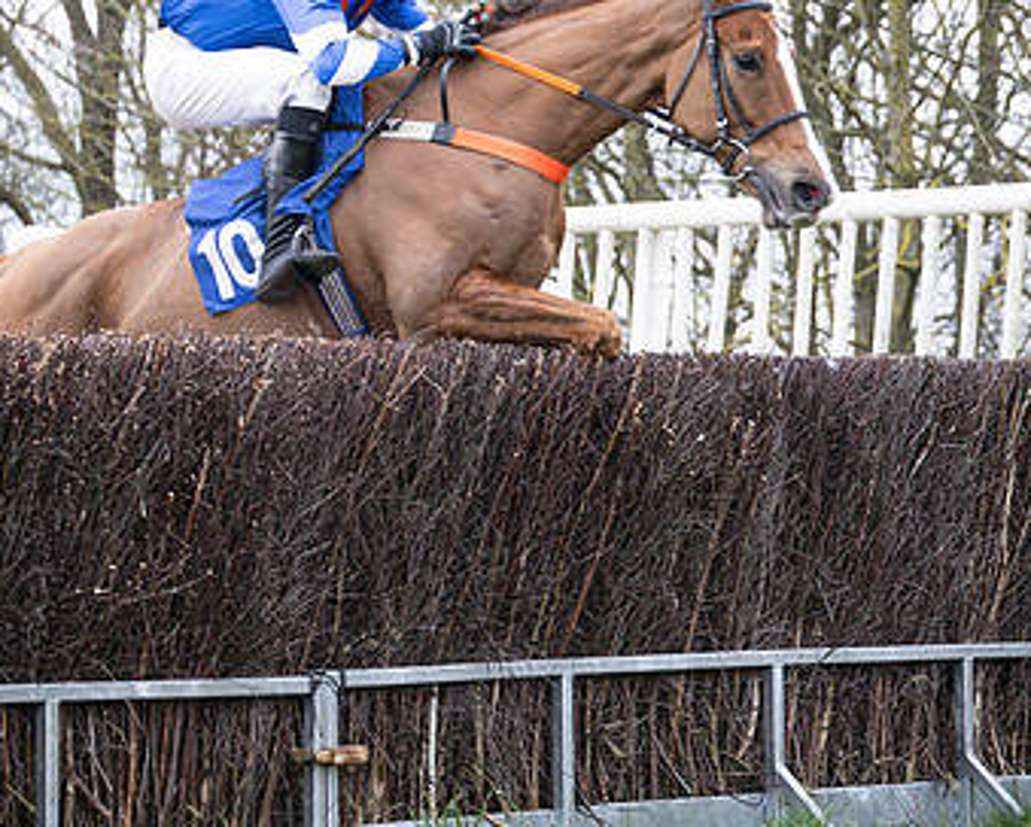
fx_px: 5865
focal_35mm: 192
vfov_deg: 8.1
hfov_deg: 10.0
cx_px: 507
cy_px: 212
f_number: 2.8
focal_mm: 70
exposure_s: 1/1600
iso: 400
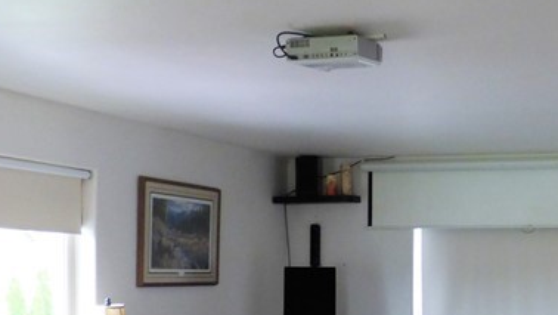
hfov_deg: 34.2
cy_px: 289
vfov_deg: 20.0
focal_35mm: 59
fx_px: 873
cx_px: 456
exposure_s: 1/60
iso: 320
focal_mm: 3.58
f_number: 2.8
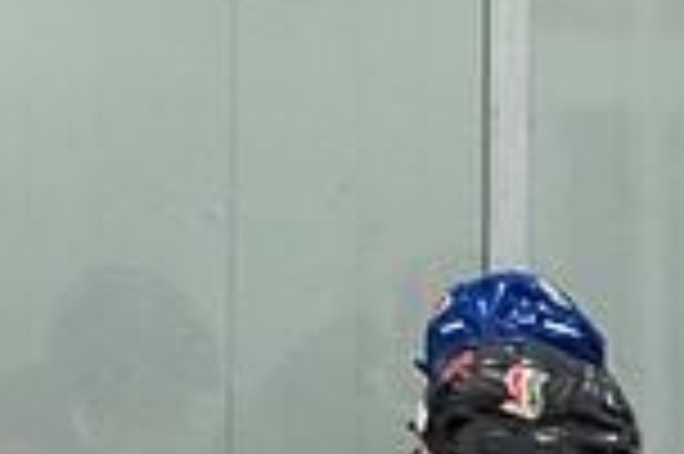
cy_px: 1105
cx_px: 1059
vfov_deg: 1.3
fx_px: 20517
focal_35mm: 1081
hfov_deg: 1.9
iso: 3200
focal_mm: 130
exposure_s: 1/800
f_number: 2.8
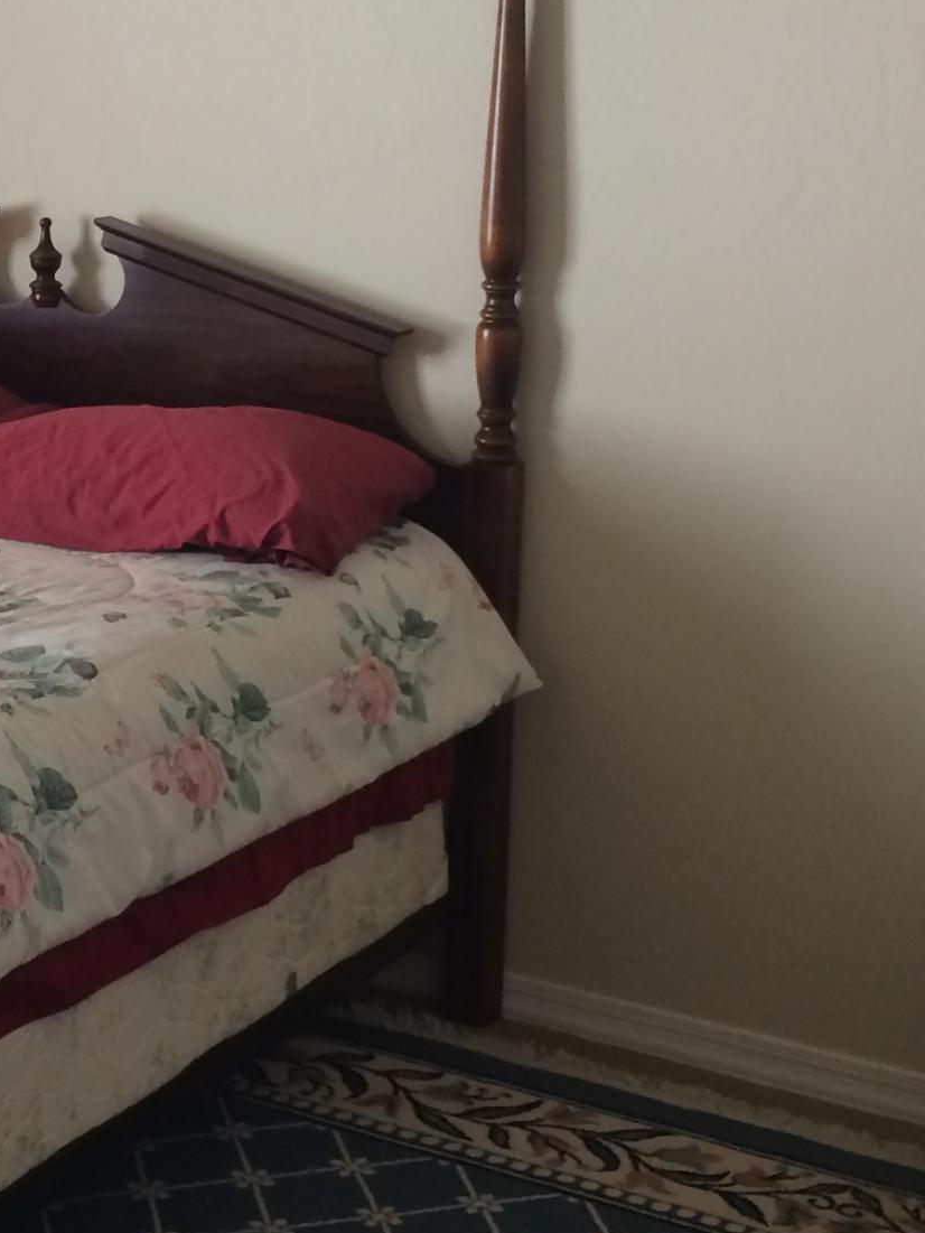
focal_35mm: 79
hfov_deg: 18.1
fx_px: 2814
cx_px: -47
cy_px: 485
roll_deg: +0.4
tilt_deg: -13.1
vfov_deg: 24.7
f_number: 2.2
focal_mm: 4.15
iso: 50
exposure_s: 1/30
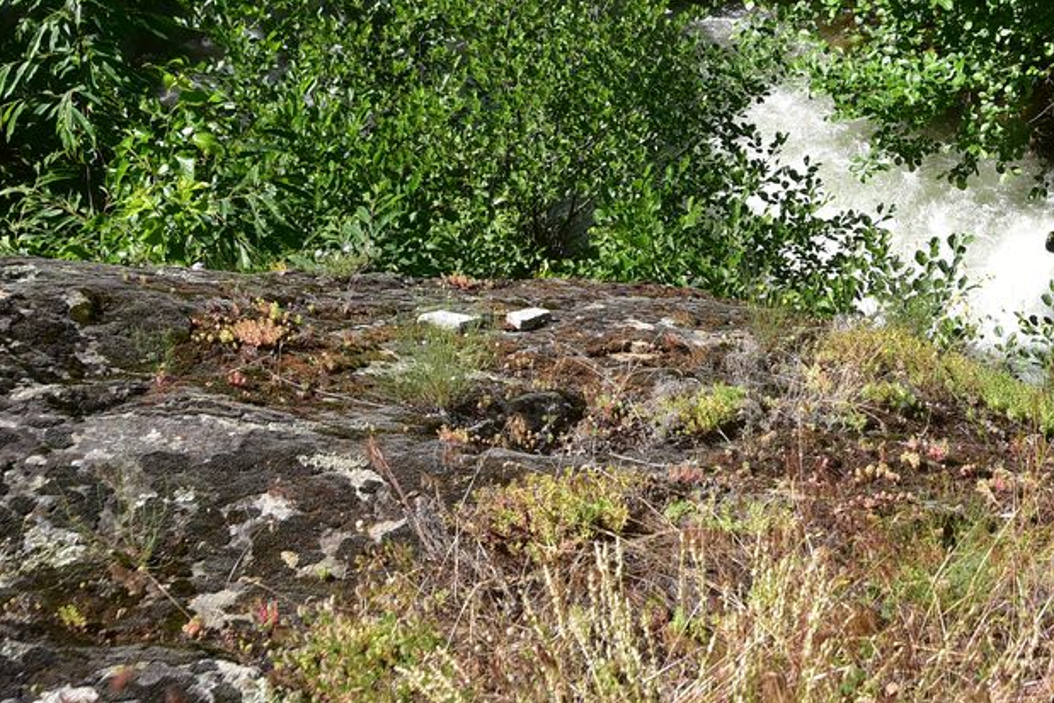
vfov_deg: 13.0
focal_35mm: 105
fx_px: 3075
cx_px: 959
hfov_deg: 19.1
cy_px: 83
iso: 160
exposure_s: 1/400
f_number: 7.1
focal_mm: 50
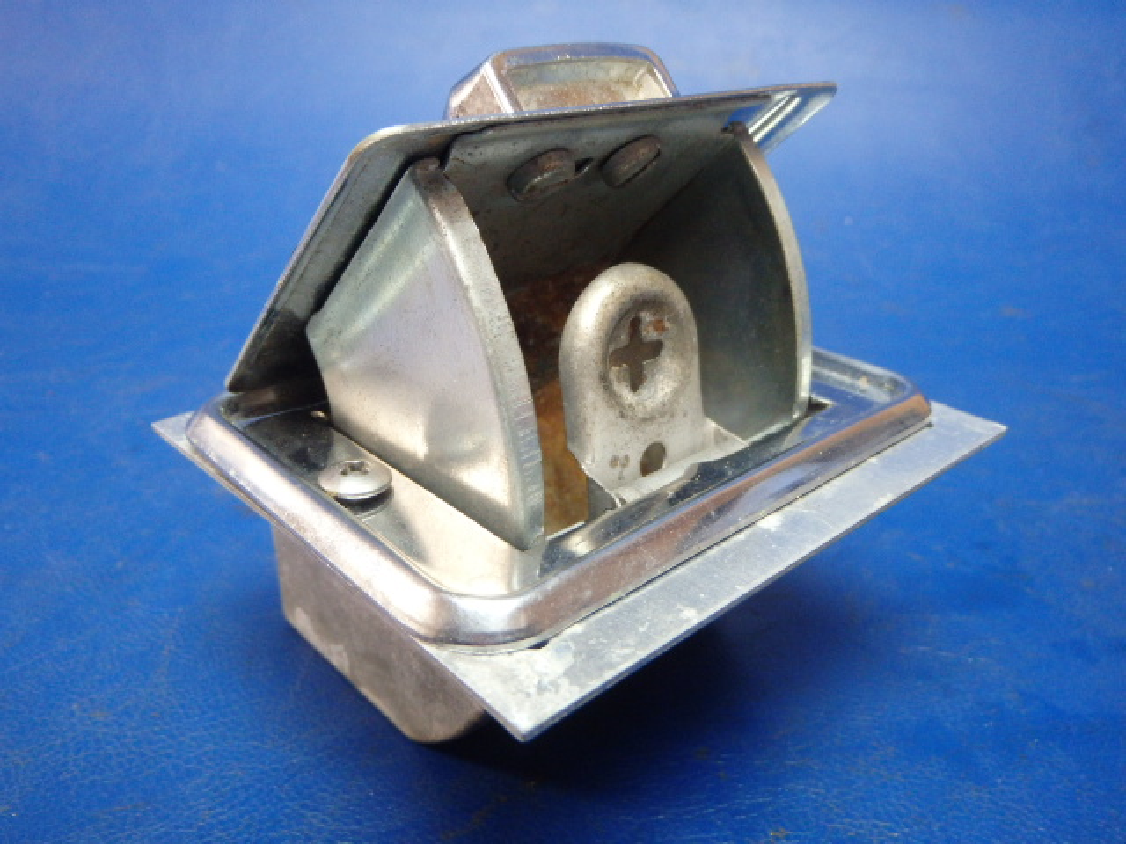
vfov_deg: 49.7
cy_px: 422
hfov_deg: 63.4
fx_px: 911
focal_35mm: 28
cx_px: 563
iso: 640
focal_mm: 5
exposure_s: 1/30
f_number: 3.9
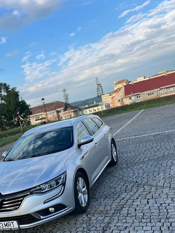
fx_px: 249
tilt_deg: -8.8
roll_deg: +14.4
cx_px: 54
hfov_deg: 38.1
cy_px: 157
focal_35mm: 37
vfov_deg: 49.2
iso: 50
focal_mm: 5.1
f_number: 1.6
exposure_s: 1/1225
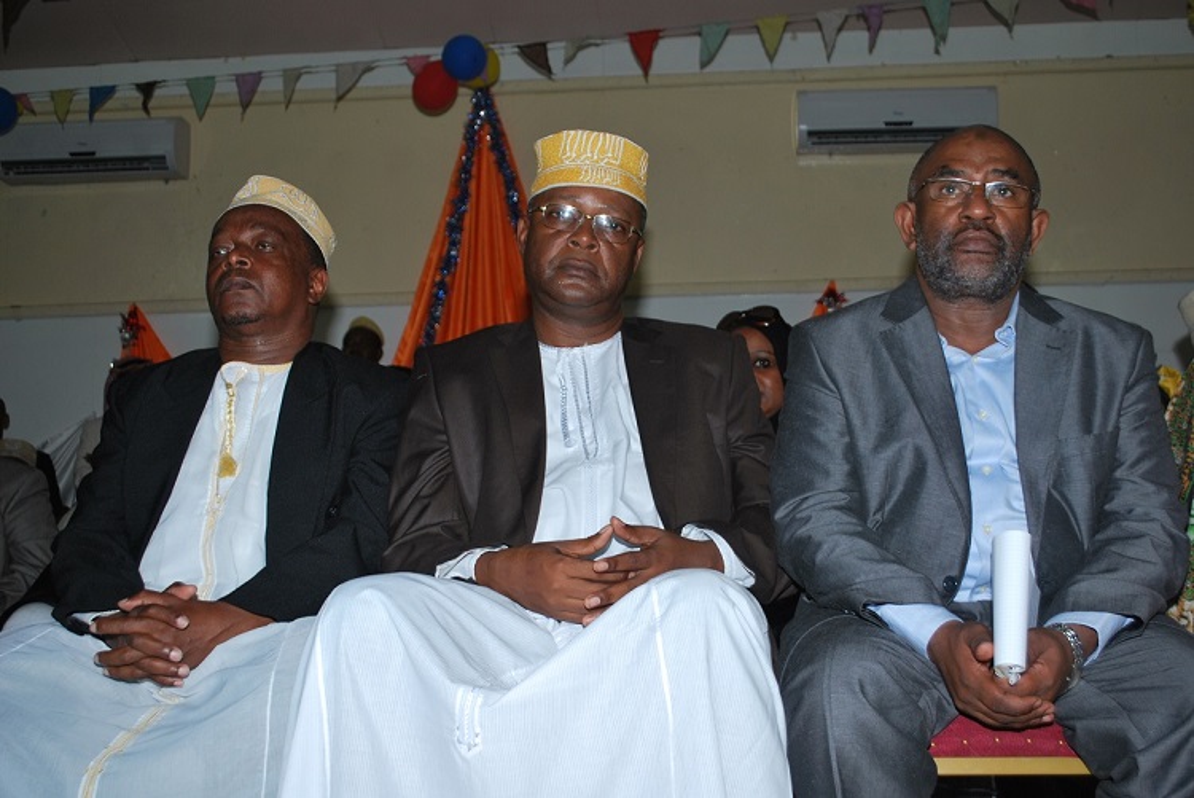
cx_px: 597
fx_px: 1493
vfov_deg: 29.9
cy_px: 399
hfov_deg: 43.6
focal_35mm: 45
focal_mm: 30
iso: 200
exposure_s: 1/60
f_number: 4.8
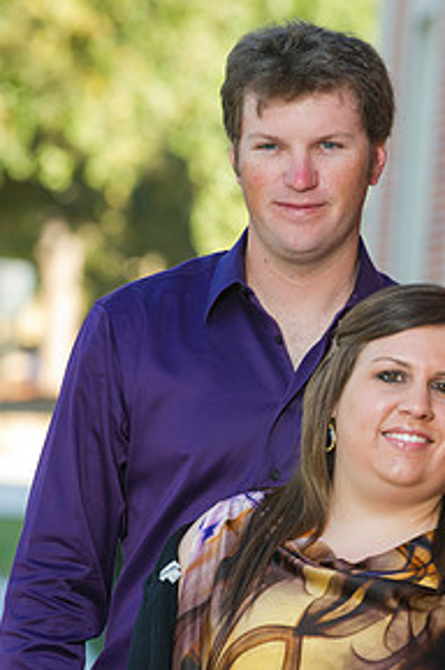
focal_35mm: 311
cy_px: 464
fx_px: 5780
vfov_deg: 6.6
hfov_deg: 4.4
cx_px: 272
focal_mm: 200
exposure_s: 1/100
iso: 400
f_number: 5
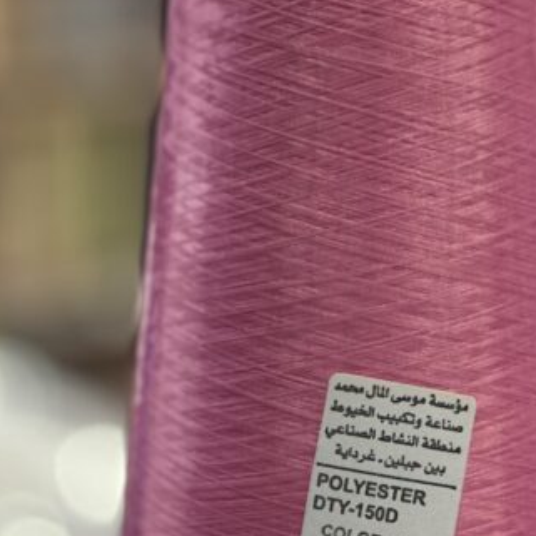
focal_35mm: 217
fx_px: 3801
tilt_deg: -2.8
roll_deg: +0.4
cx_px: 316
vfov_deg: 8.0
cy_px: 87
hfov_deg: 8.1
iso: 125
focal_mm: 9
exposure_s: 1/33
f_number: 2.8
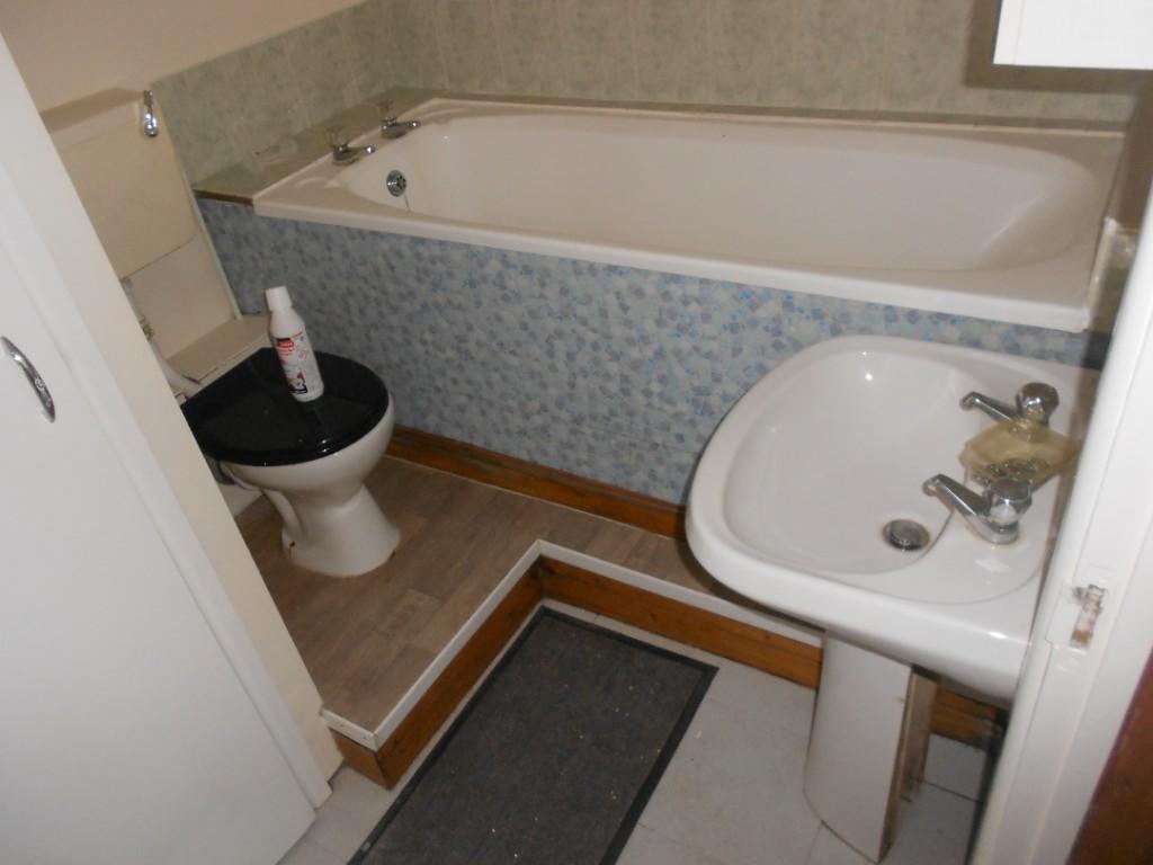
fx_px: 866
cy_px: 432
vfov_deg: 53.1
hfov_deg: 67.3
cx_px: 576
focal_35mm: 26
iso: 200
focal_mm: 4.6
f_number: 3.2
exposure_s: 1/25
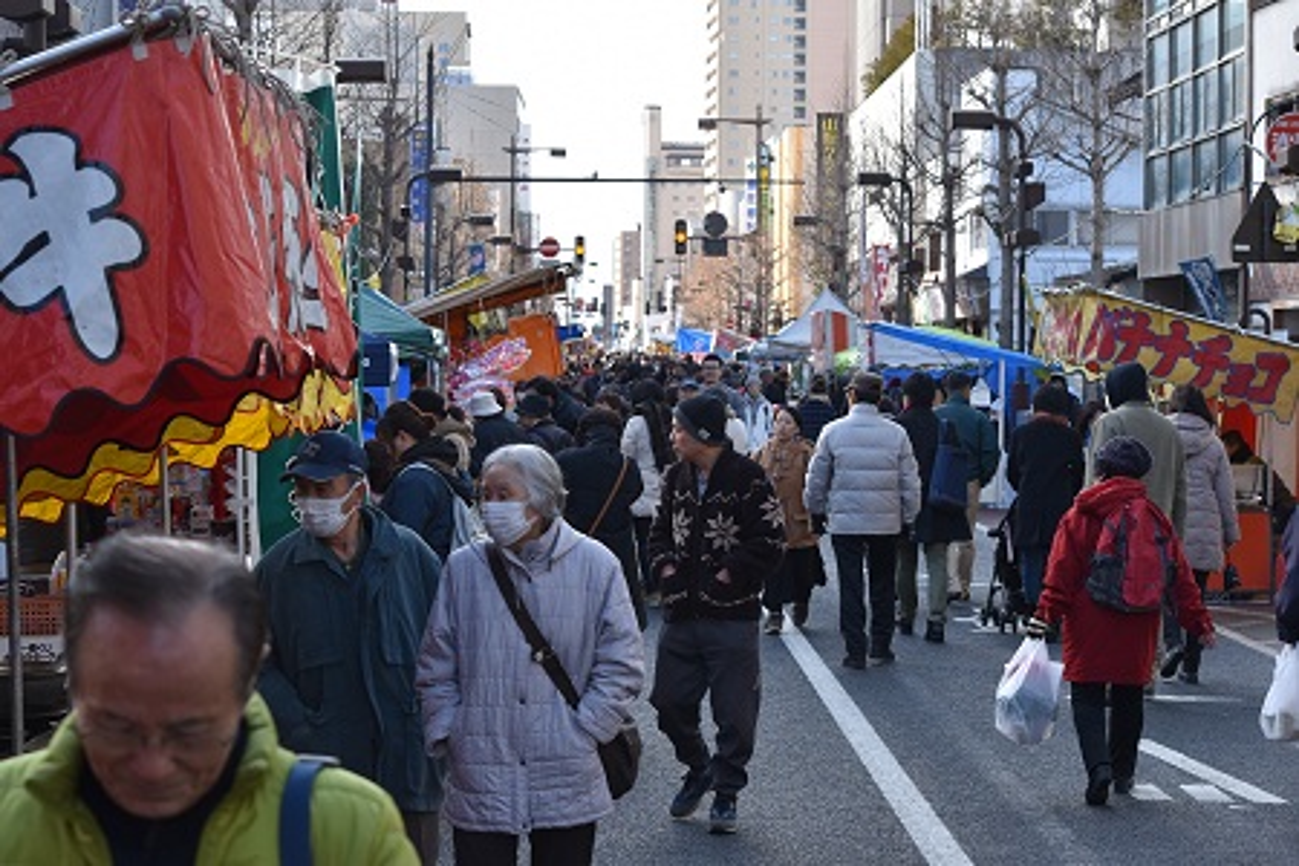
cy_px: 433
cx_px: 650
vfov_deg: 14.7
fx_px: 3355
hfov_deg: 21.9
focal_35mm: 93
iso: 320
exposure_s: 1/250
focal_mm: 62
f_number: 8
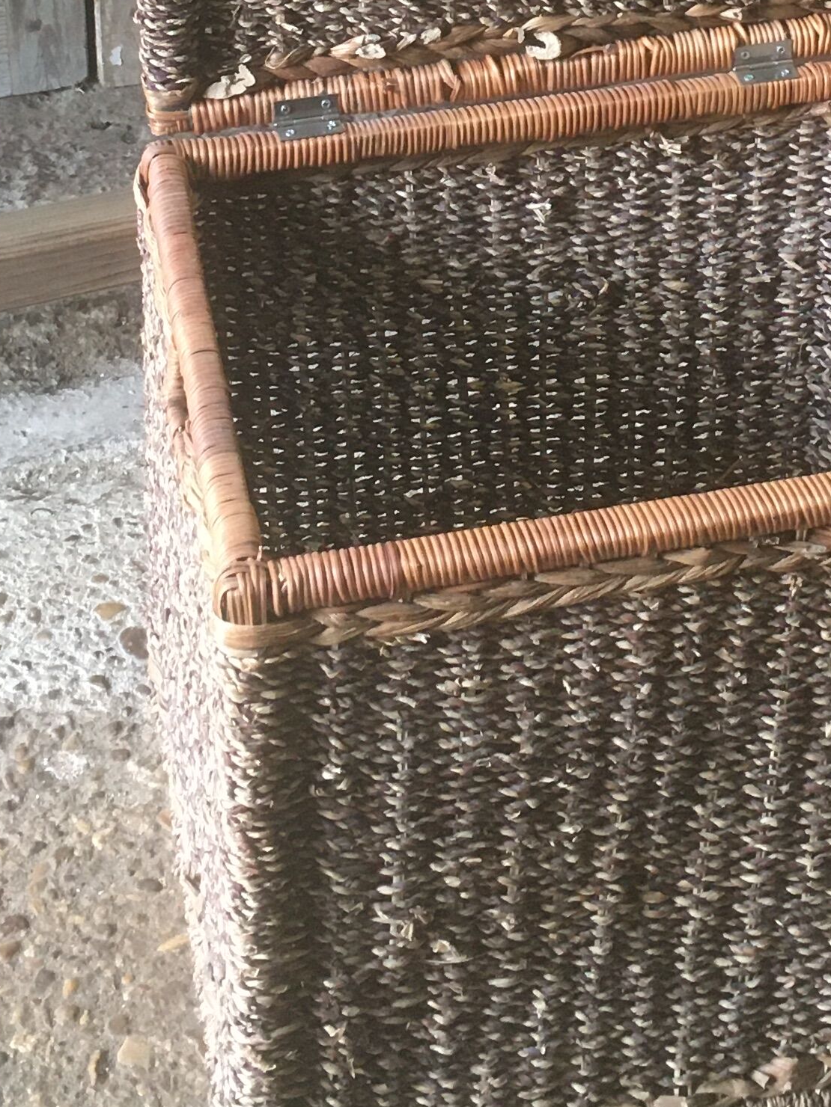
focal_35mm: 79
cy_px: -74
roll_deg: -3.4
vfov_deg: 23.4
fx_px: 2529
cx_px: 630
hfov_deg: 18.5
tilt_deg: -26.9
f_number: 2.2
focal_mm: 4.15
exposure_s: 1/33
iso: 160
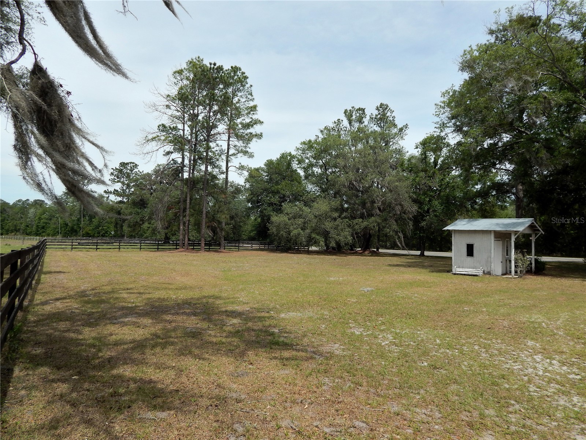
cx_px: 293
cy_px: 220
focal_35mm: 23
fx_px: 389
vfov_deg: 58.9
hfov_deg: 73.9
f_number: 6
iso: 125
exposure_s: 1/500
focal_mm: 4
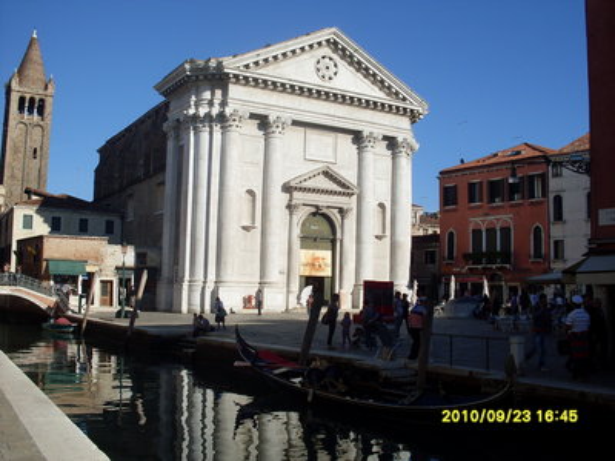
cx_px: 308
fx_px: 675
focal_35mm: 38
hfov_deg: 49.0
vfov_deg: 37.7
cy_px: 230
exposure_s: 1/350
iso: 80
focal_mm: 6.3
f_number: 8.4
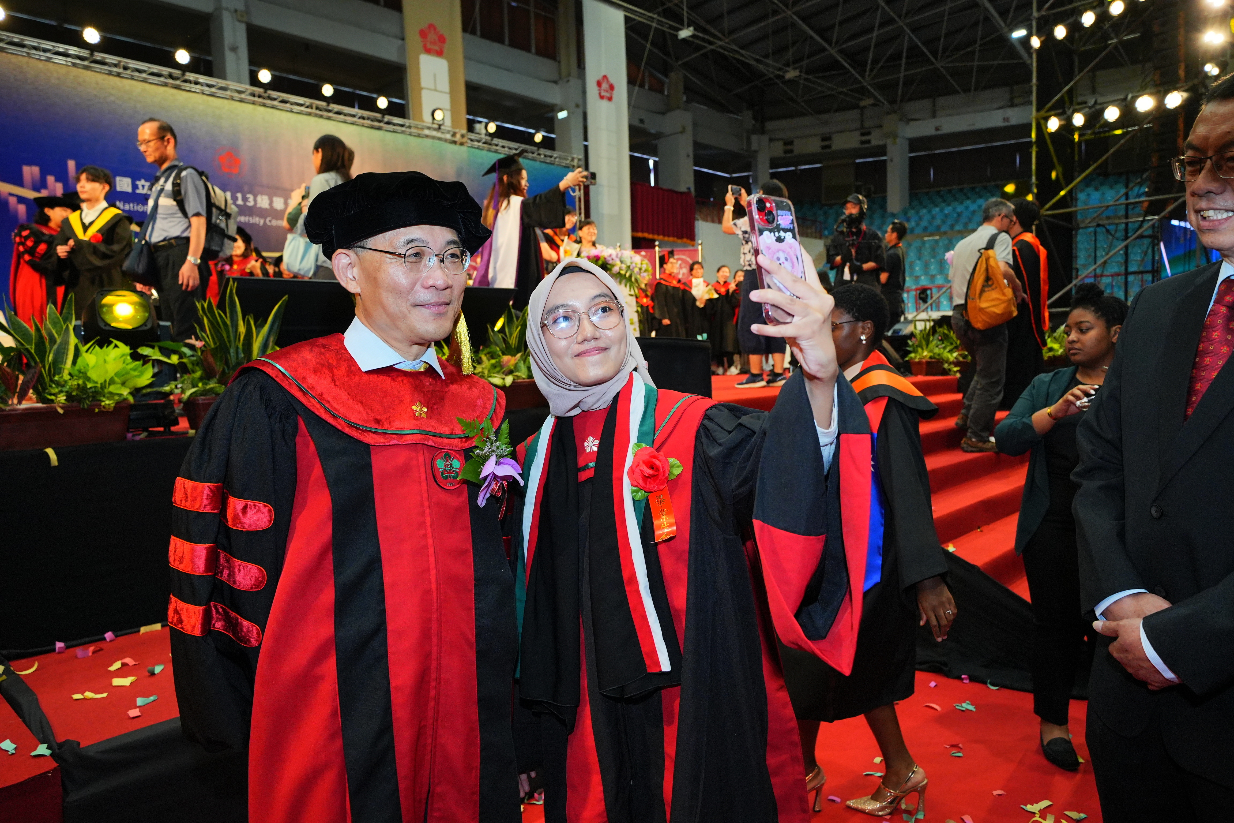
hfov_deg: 73.7
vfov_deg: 53.1
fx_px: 823
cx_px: 617
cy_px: 412
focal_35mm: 24
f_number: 4.5
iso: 2000
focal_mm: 24
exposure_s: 1/320
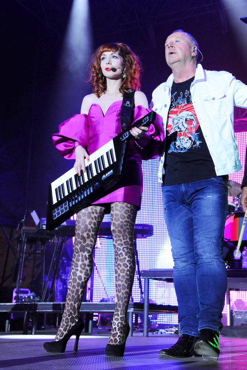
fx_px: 494
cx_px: 124
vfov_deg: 41.1
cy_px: 185
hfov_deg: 28.1
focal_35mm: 48
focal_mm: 48
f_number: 4.5
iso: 1600
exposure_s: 1/160
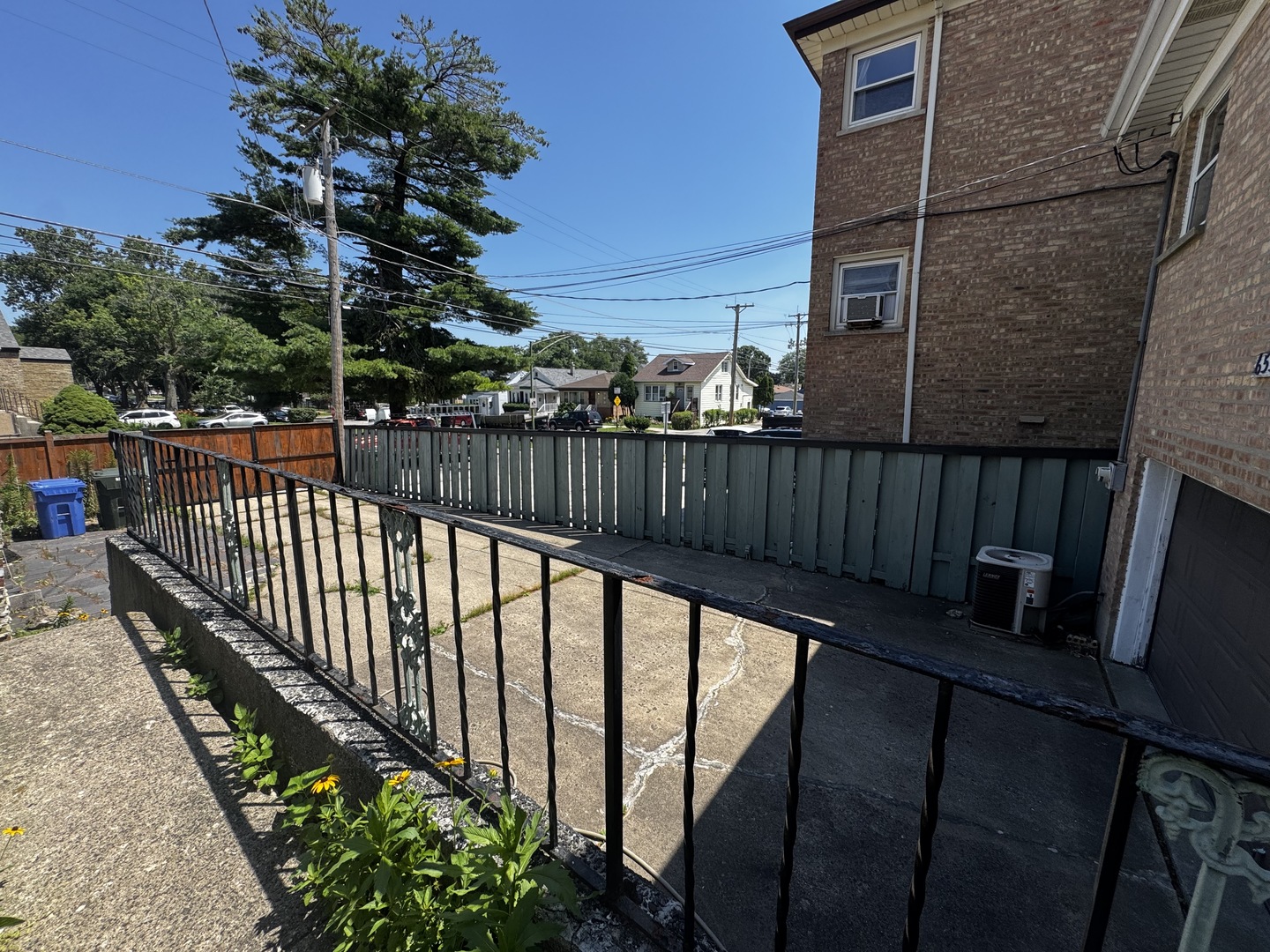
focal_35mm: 14
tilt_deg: -10.3
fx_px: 514
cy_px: 476
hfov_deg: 102.1
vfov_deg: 85.7
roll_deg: -0.2
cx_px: 635
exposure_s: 1/1277
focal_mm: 2.22
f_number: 2.2
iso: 50
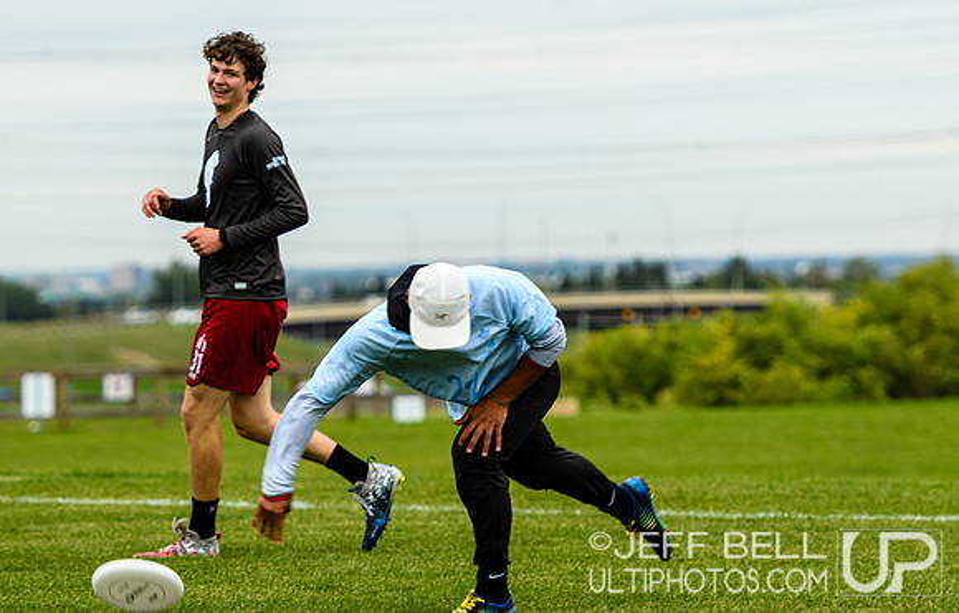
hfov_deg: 7.7
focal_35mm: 269
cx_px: 448
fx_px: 7080
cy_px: 195
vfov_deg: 5.0
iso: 400
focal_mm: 135
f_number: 3.2
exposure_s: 1/1000
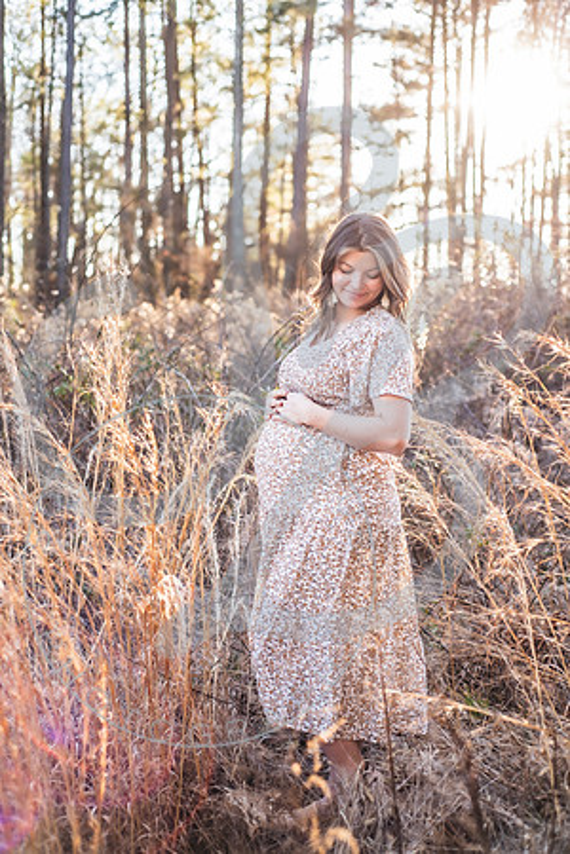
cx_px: 285
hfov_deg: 27.0
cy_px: 427
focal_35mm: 50
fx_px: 1187
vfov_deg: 39.6
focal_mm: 50
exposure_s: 1/400
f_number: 2.8
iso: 320
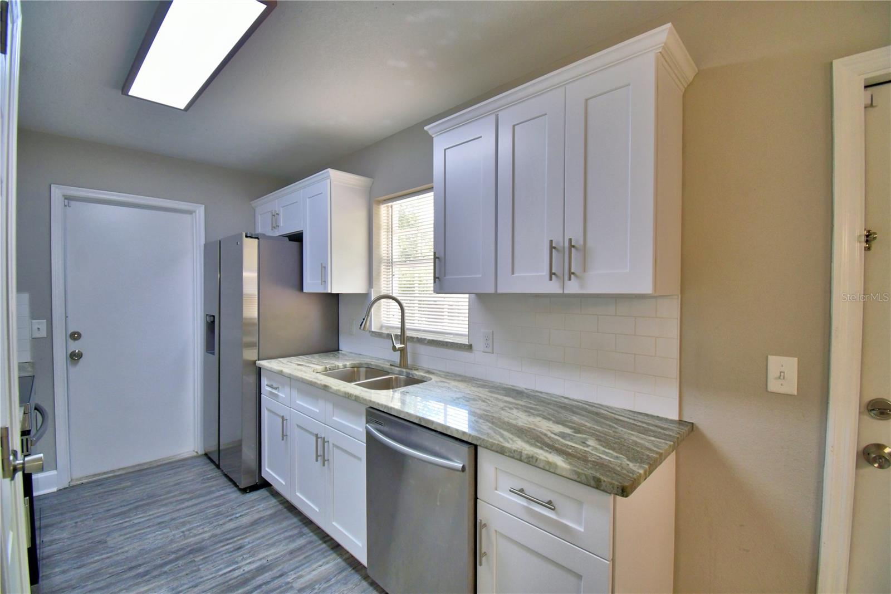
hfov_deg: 100.4
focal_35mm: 15
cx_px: 446
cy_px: 297
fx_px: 371
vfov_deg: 77.3
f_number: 4.5
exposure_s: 1/125
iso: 360
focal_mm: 10
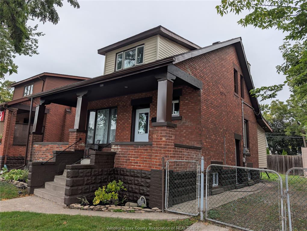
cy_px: 116
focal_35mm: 24
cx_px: 154
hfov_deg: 71.5
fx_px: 213
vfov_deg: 56.9
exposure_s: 1/406
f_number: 1.68
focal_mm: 6.9
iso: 20
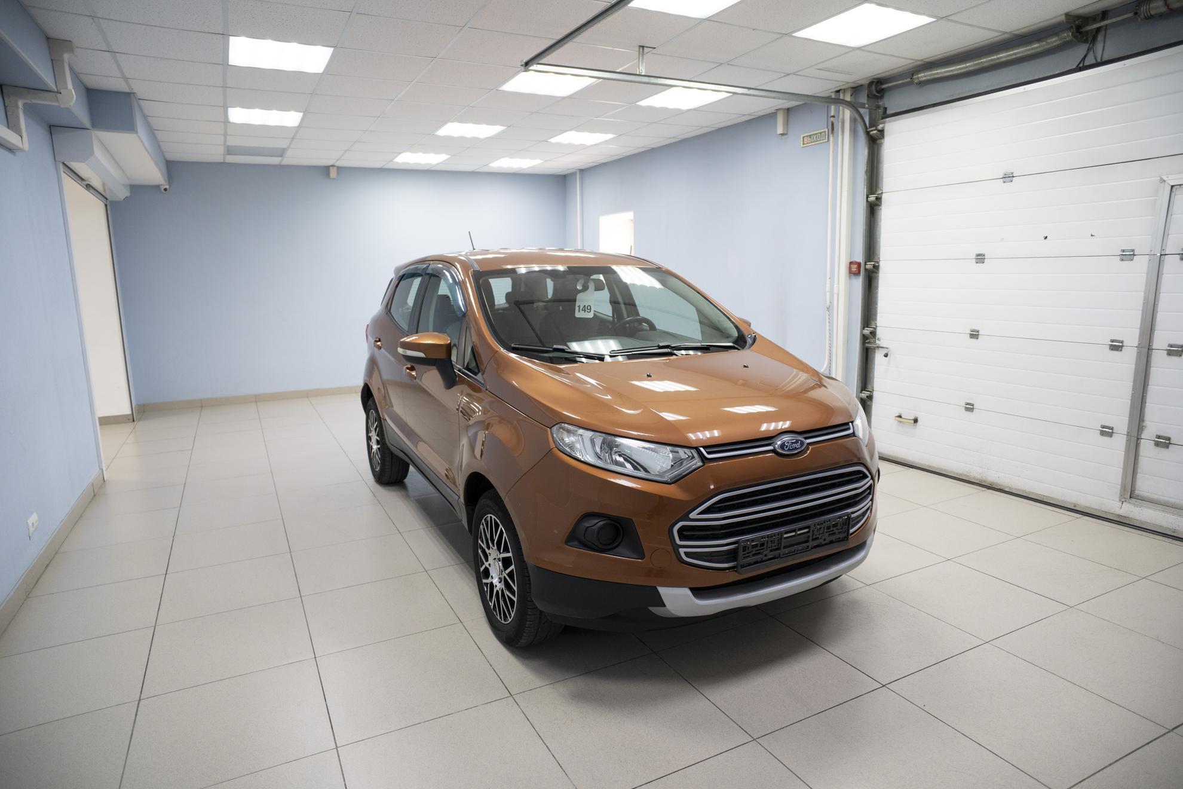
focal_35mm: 20
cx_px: 592
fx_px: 657
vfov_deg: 61.9
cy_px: 394
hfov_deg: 84.0
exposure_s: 1/160
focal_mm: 20
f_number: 2.8
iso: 1000
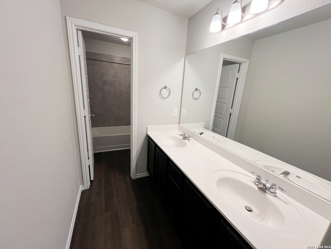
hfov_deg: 106.2
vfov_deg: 89.9
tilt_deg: -14.8
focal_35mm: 13
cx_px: 166
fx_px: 124
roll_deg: -4.1
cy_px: 124
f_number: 1.8
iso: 160
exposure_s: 1/120
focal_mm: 1.57
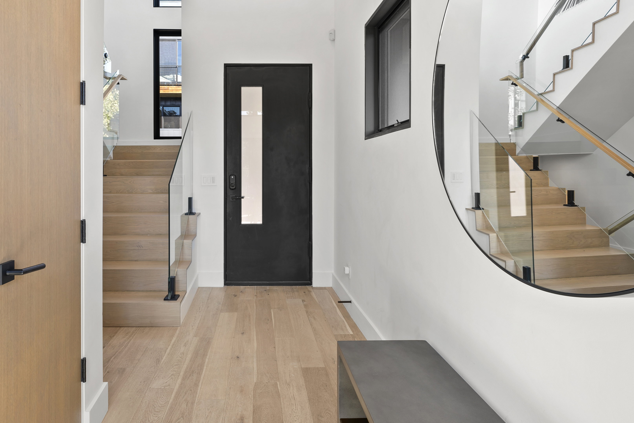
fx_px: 372
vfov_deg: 58.6
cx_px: 272
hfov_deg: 80.3
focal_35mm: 21
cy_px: 162
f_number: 8
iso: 40
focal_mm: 16.1
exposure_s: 1
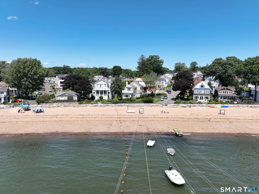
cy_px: 97
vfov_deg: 56.8
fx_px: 180
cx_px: 130
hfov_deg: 71.6
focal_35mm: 24
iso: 100
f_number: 2.8
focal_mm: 12.29
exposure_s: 1/1600
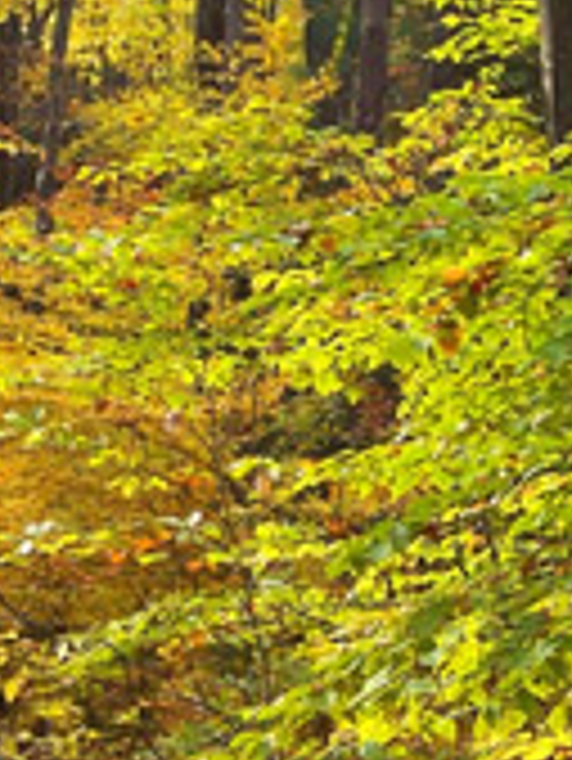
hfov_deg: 7.4
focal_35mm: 202
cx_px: 221
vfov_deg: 9.8
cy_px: 443
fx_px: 4445
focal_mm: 12.1
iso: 80
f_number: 4.8
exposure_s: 1/125
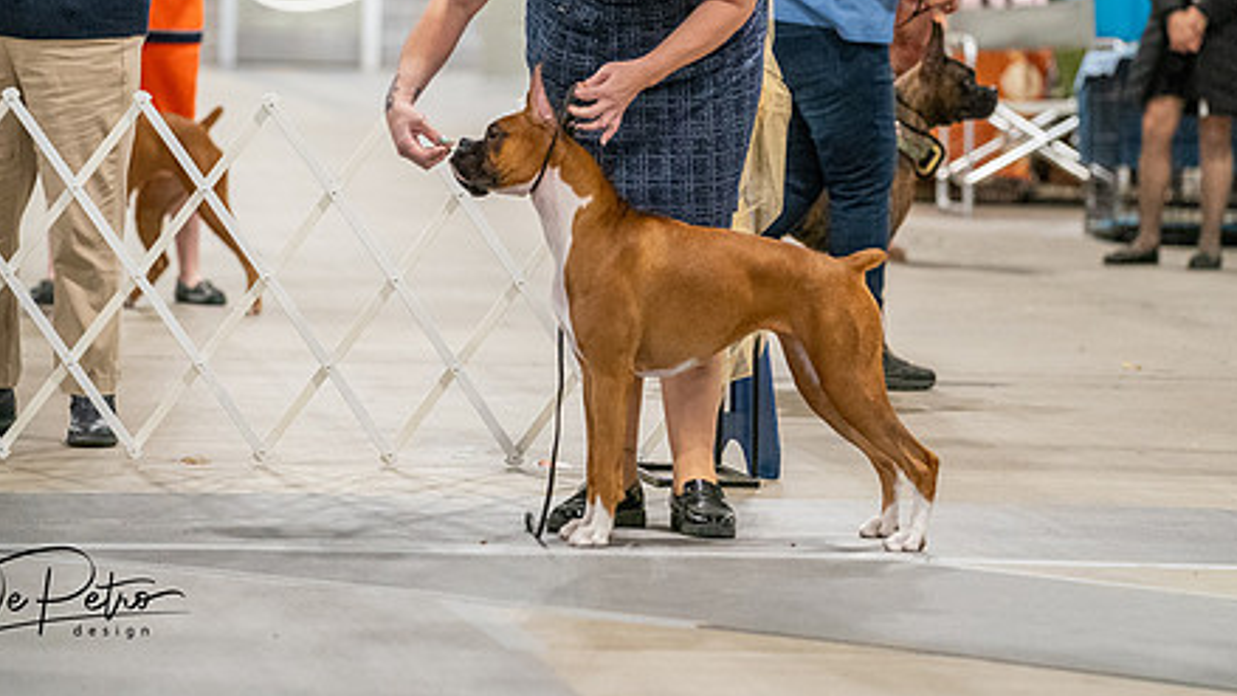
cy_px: 70
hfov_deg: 8.8
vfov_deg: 5.0
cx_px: 695
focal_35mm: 245
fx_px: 8037
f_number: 3.5
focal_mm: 152
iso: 6400
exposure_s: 1/250
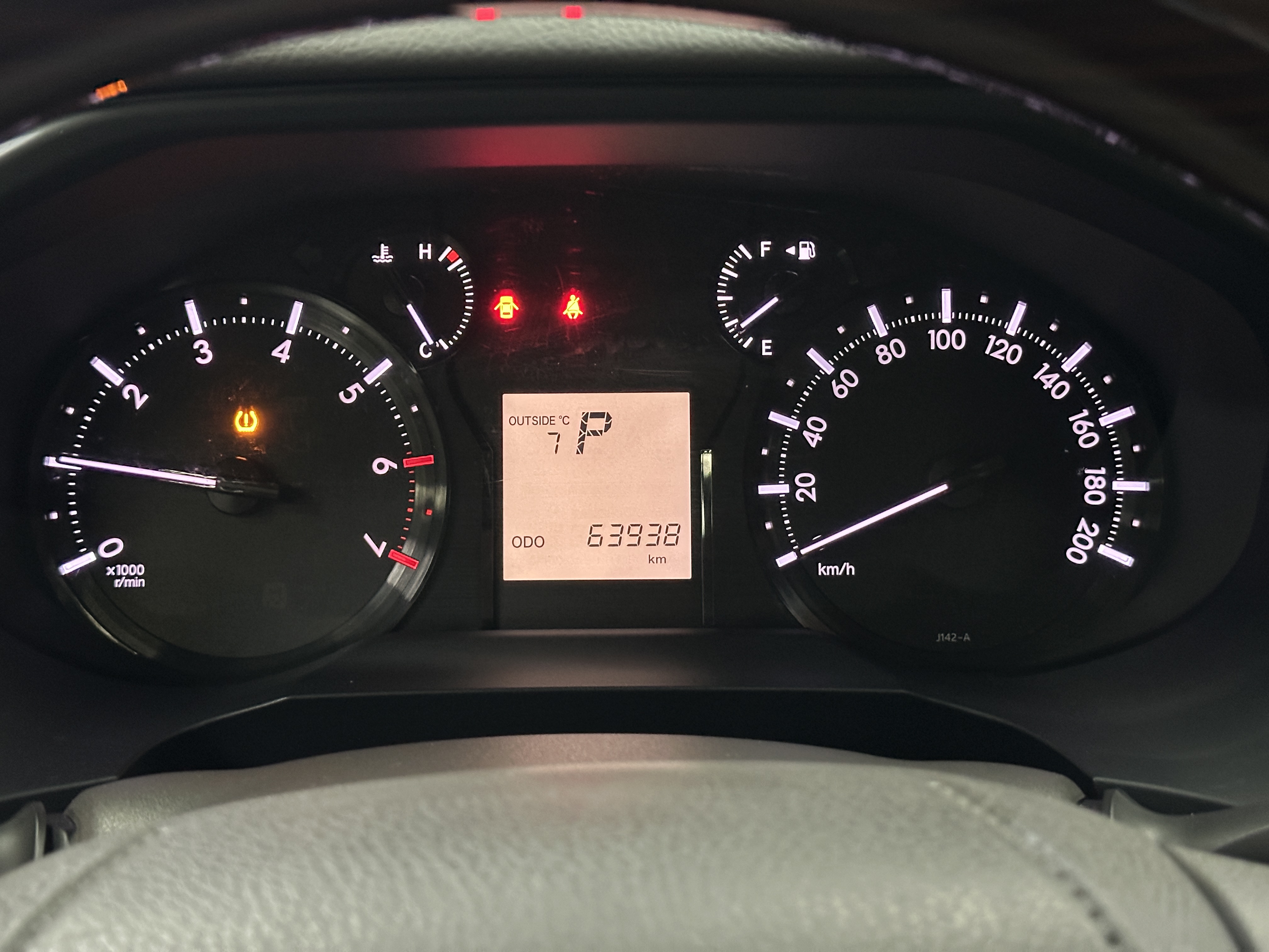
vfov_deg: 30.3
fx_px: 1760
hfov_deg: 39.7
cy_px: 476
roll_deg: -0.4
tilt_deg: -26.3
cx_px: 634
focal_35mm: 48
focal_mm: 6.86
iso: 640
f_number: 1.78
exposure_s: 1/25
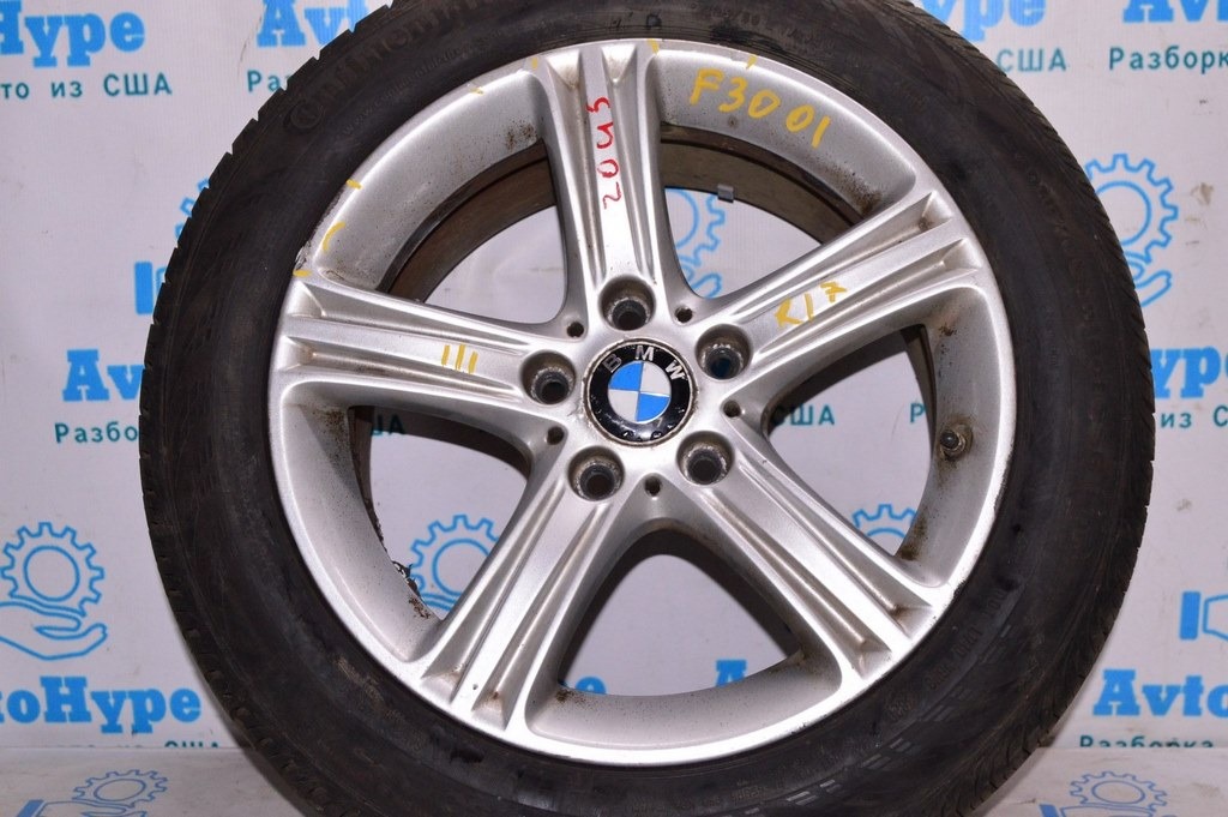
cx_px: 614
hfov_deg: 41.1
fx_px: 1636
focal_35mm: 48
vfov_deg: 28.0
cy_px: 408
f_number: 8
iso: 1600
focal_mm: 32
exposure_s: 1/200
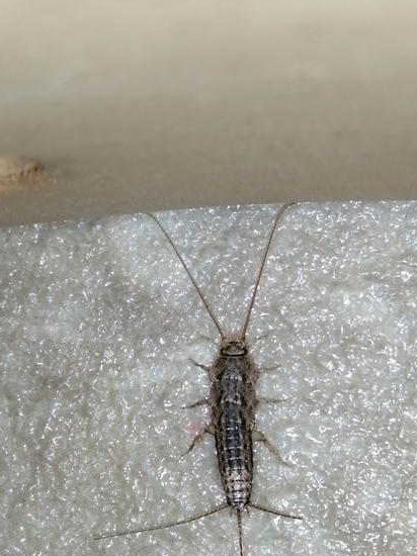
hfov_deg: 18.9
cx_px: 236
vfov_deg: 25.0
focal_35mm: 78
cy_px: 310
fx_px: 1254
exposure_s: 1/108
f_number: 1.8
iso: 50
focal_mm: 3.46
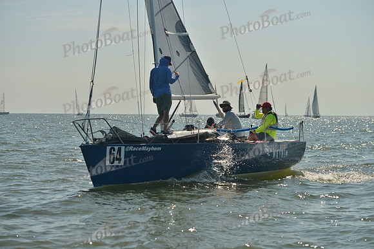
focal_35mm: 98
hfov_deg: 20.8
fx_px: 1018
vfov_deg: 14.0
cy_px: 124
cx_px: 187
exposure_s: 1/1250
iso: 200
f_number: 5
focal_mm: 98
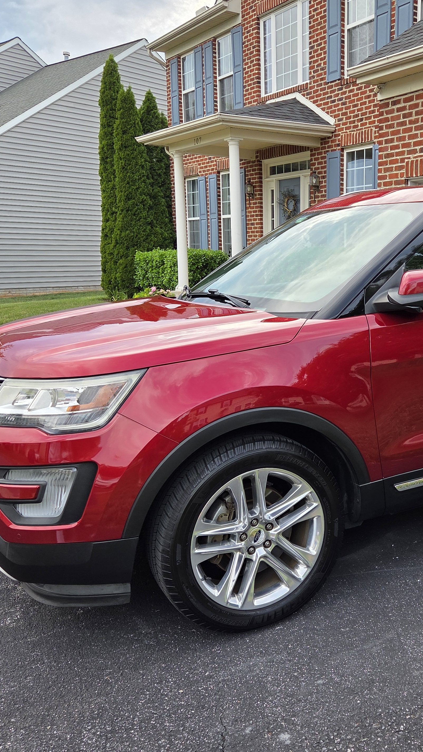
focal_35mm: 35
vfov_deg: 56.6
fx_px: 698
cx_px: 324
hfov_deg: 33.0
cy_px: 375
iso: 80
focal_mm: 5.4
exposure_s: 1/854
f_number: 1.8
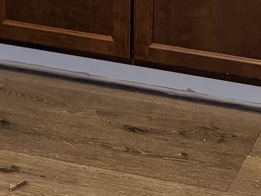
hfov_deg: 12.8
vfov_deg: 8.7
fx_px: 1161
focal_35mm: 154
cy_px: -288
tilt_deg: -7.9
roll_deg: -0.9
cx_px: 187
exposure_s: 1/60
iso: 250
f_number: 1.6
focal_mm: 5.96
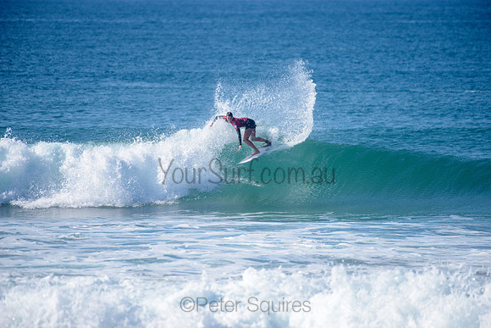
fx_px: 6822
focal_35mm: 500
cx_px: 246
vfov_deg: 2.8
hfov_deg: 4.1
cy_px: 164
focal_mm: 500
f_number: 5.6
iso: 125
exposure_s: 1/2000
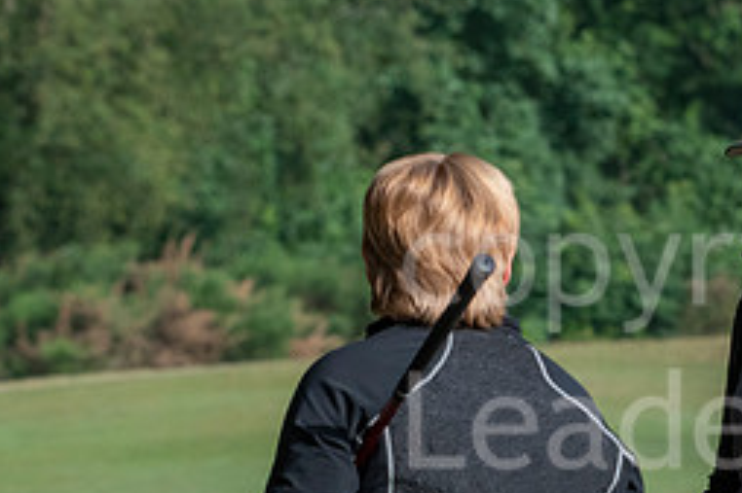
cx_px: 786
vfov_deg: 2.0
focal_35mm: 686
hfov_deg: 3.0
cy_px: 448
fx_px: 14130
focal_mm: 200
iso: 1000
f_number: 9
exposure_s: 1/1000
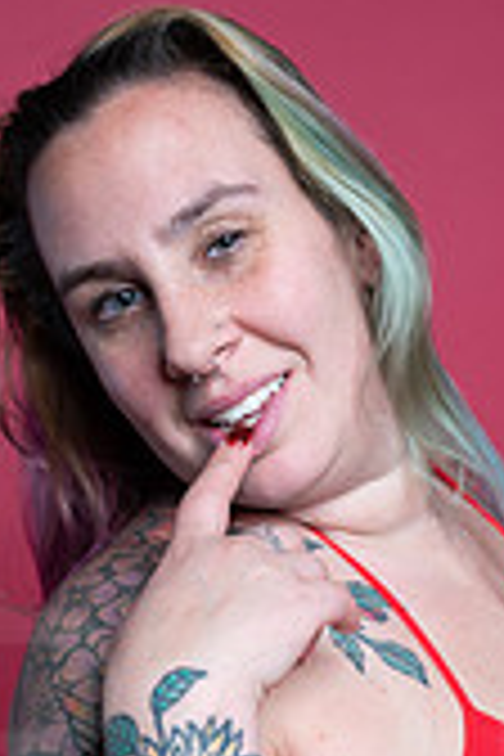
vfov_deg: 21.1
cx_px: 342
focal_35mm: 94
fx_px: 1974
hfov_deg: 14.5
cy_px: 729
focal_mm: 35
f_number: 11
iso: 250
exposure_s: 1/160
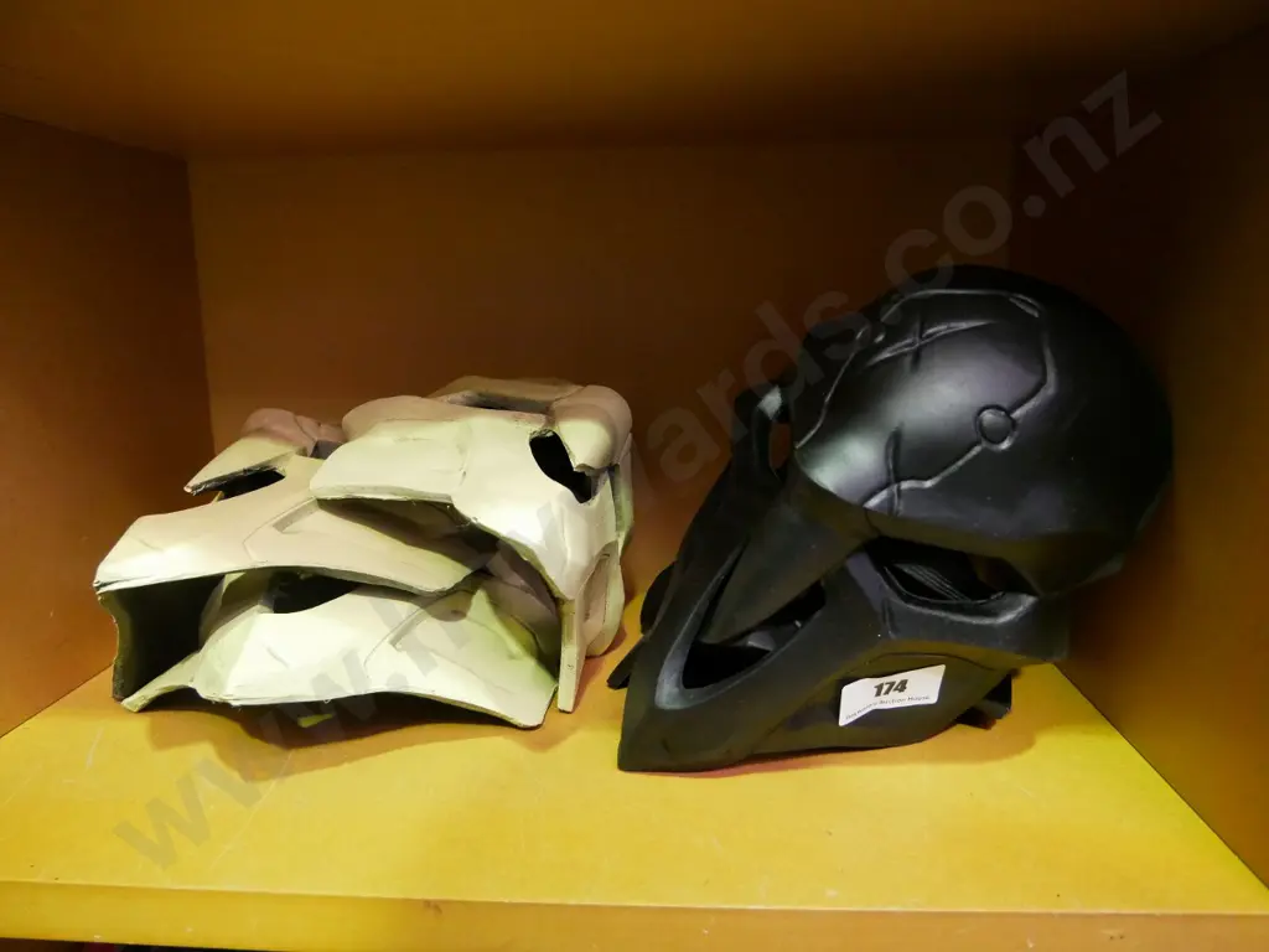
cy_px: 476
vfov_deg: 53.1
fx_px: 953
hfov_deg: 67.3
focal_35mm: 26
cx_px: 634
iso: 3200
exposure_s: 1/50
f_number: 3.5
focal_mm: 13
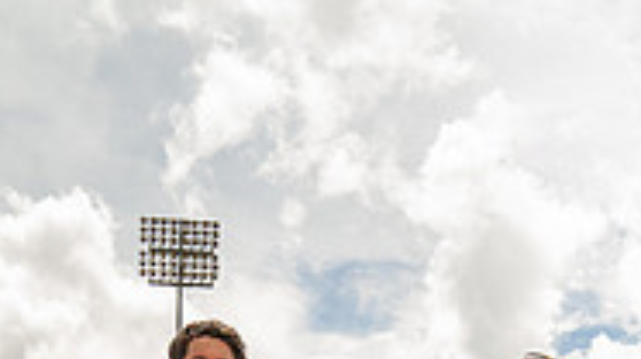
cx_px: 510
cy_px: 770
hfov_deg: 31.1
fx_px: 1120
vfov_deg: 14.3
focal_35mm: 66
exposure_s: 1/125
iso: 100
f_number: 8
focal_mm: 26
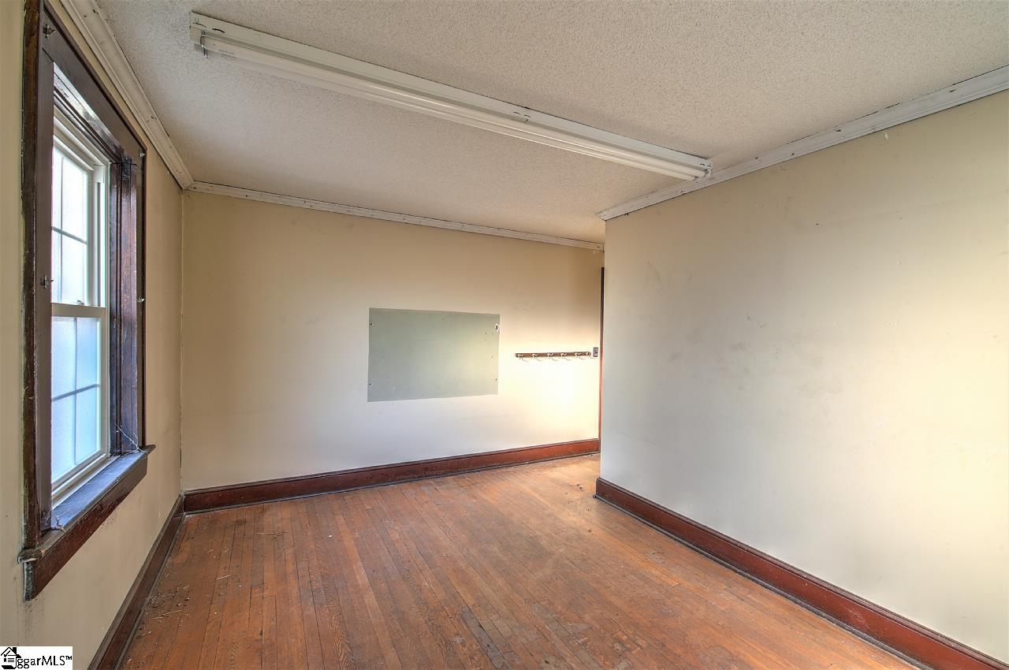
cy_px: 335
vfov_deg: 77.2
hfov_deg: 100.5
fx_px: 420
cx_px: 504
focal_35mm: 15
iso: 400
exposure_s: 1/20
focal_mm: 15
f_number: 13
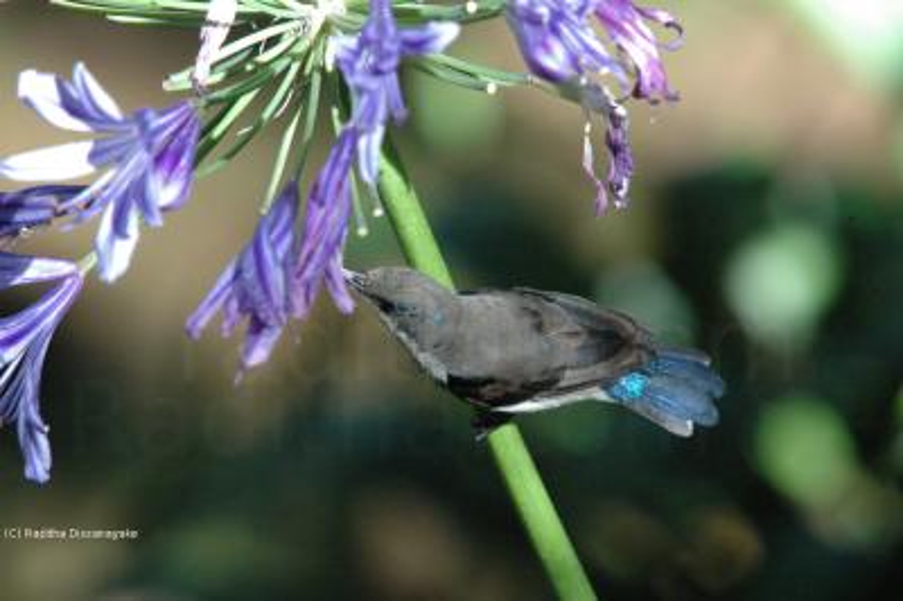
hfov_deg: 2.8
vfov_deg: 1.8
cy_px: 300
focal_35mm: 750
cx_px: 452
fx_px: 18797
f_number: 8
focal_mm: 500
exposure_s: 1/500
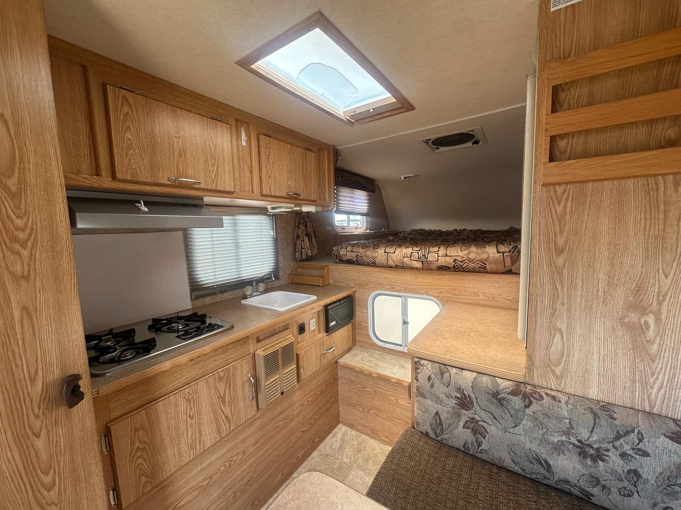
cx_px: 340
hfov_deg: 102.1
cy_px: 255
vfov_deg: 85.7
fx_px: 275
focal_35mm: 14
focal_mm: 2.22
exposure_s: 1/99
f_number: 2.2
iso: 80
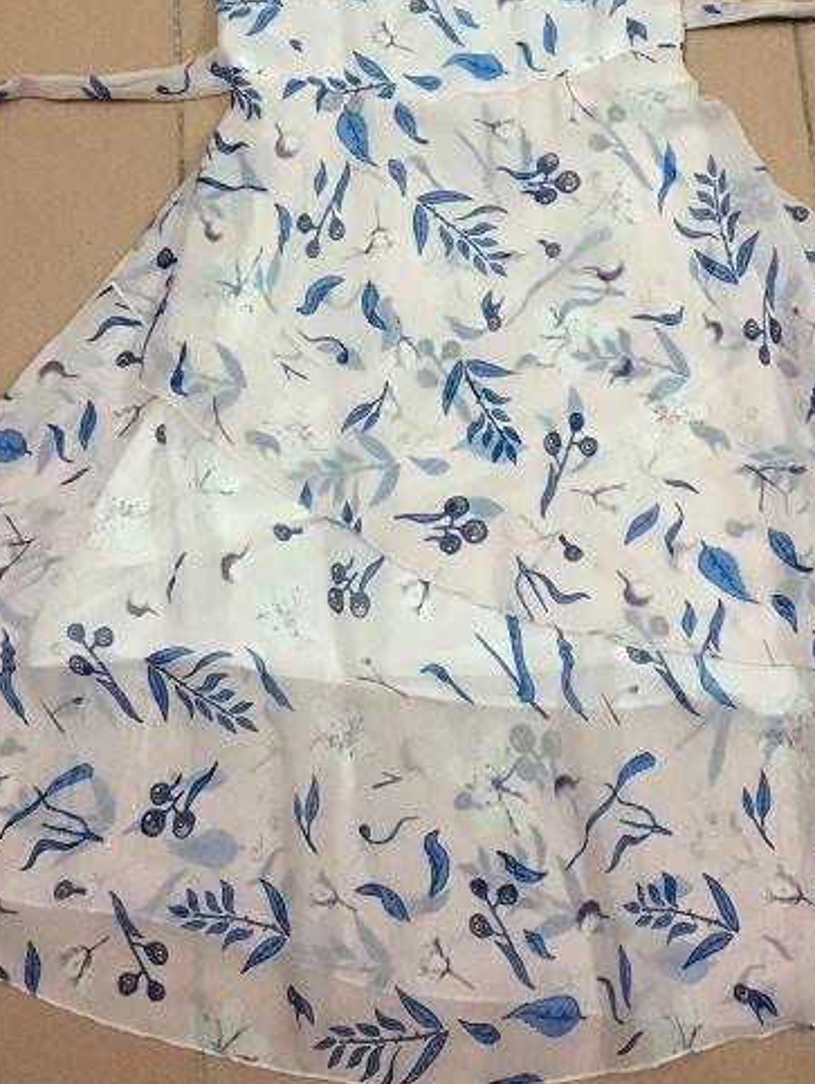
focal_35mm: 48
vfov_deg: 38.4
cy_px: 245
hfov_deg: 30.3
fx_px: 1505
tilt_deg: -76.1
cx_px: 463
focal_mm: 4.15
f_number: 2.2
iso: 125
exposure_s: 1/33
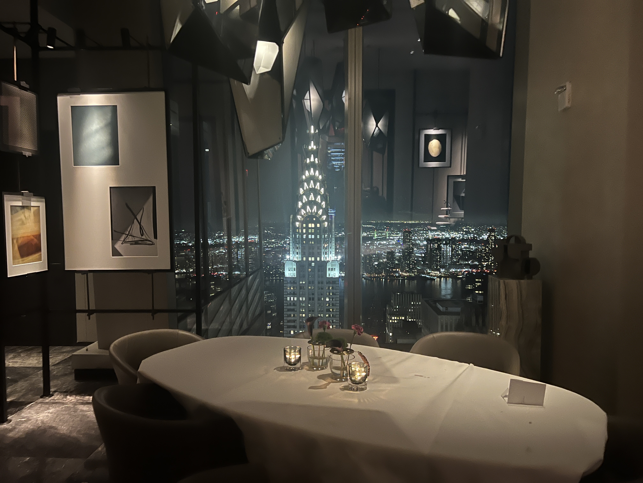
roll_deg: +0.1
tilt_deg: -2.8
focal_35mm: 26
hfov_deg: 67.3
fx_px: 483
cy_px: 242
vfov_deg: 53.1
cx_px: 322
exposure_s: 1/16
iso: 640
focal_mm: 5.7
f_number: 1.5
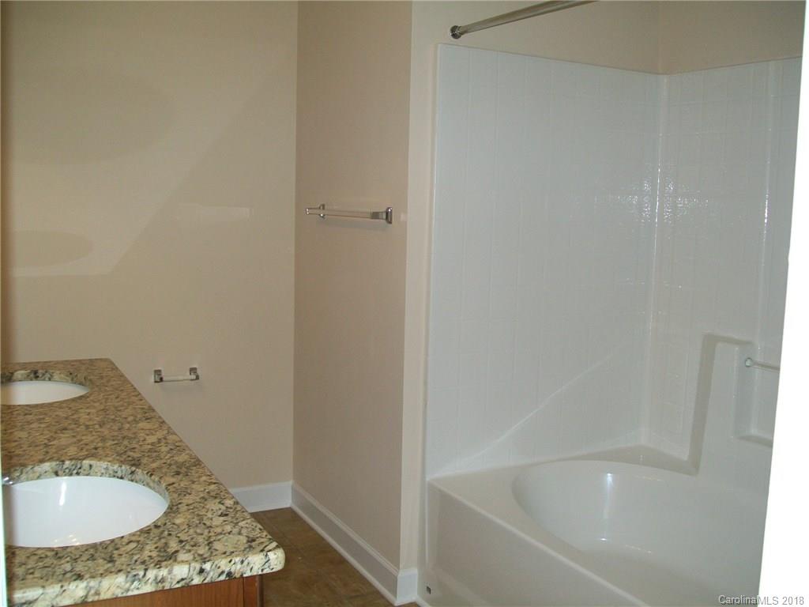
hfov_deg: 51.4
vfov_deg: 39.7
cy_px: 304
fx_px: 841
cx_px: 404
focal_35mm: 36
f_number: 2.7
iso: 64
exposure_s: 1/60
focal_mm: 6
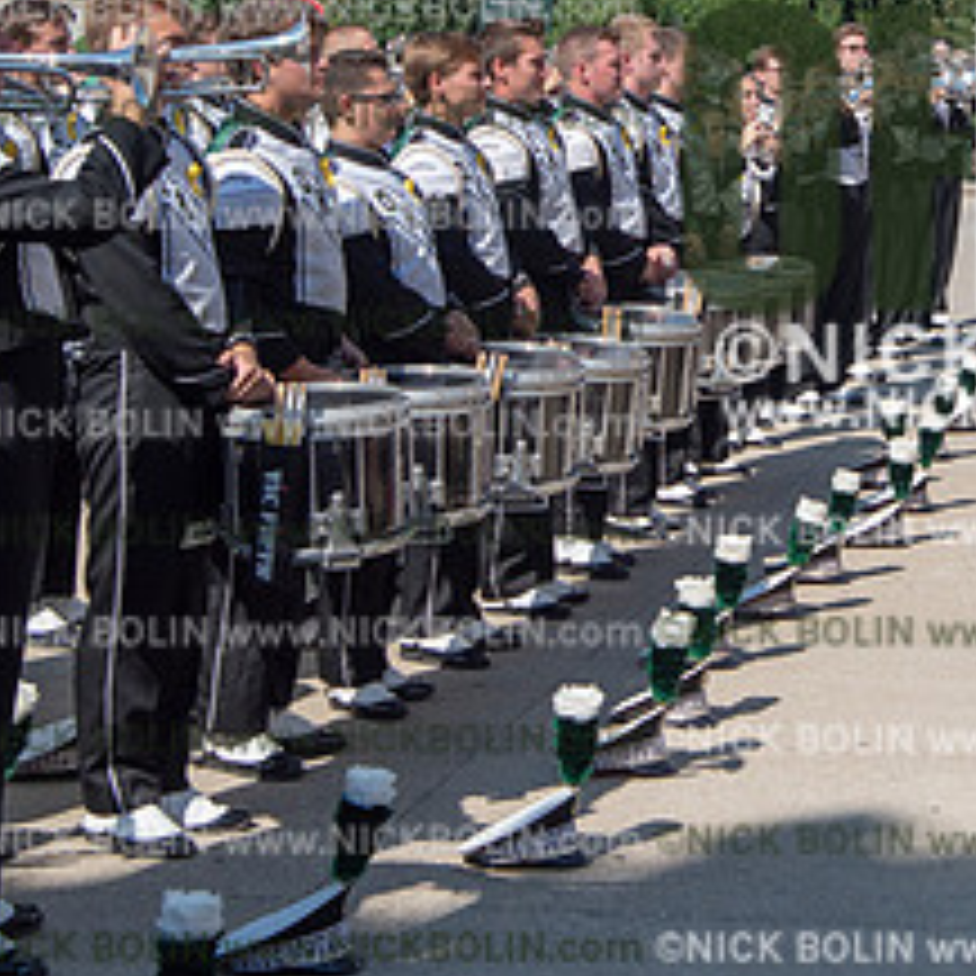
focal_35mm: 91
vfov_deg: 18.9
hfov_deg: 18.5
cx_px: 998
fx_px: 2903
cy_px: 218
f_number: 5
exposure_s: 1/4000
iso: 400
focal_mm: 40
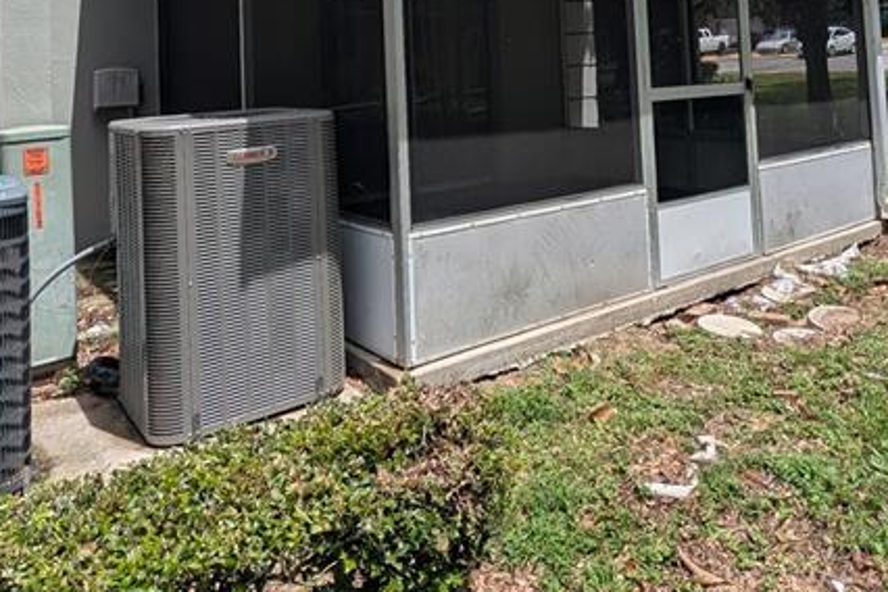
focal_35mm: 30
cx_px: 527
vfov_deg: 39.2
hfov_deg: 61.5
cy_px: 19
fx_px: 740
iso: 42
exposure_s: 1/2933
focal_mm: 2.23
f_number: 1.95
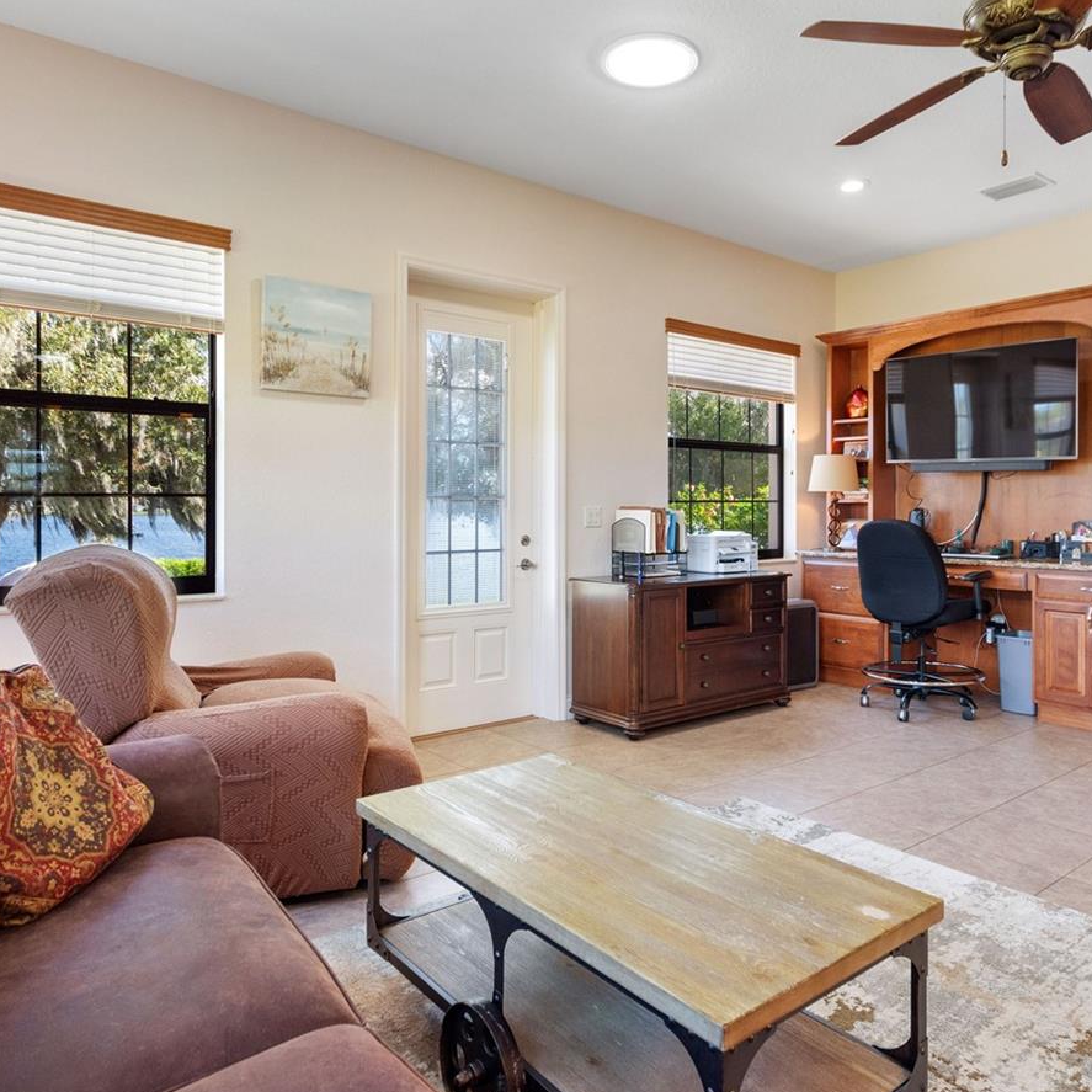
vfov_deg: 67.1
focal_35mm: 23
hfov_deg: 67.1
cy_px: 496
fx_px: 821
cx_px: 606
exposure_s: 1/13
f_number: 4.5
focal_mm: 10
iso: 400
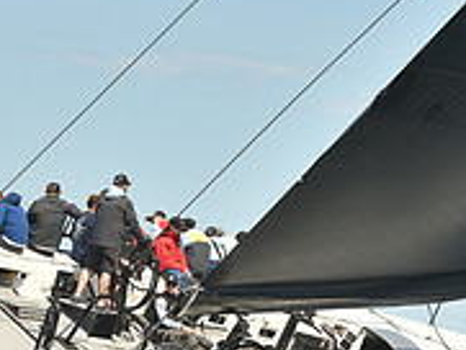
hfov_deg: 6.6
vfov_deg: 4.9
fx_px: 4068
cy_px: 235
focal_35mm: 302
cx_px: 309
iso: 250
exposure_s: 1/800
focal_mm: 98
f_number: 8
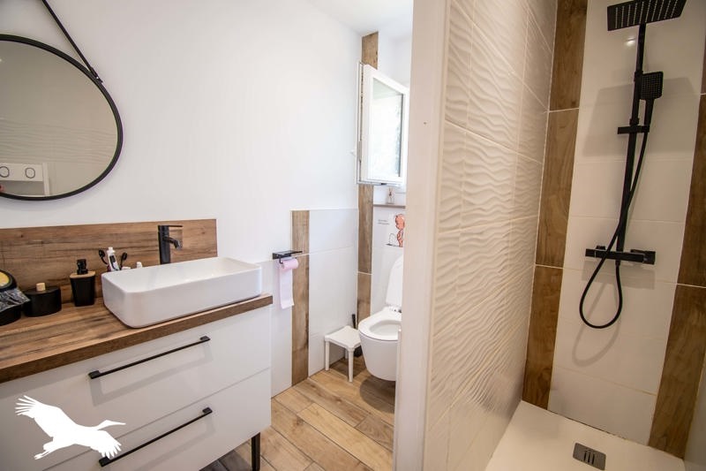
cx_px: 353
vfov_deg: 77.3
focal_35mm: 15
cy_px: 236
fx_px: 294
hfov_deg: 100.4
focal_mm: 10
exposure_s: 1/40
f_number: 4.5
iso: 500
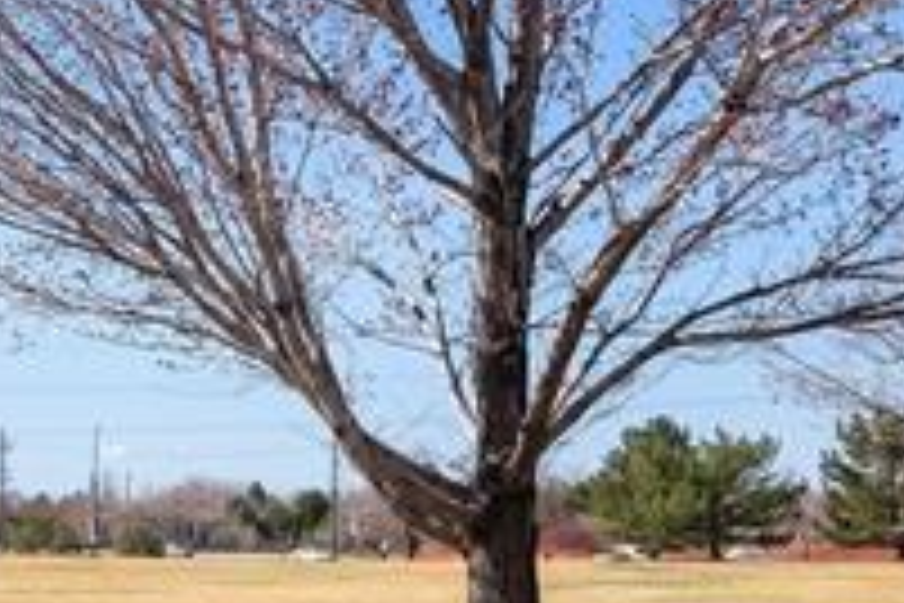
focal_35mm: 67
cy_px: 540
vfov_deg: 19.9
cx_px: -486
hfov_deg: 23.5
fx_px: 1682
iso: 320
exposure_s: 1/400
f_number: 9
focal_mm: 21
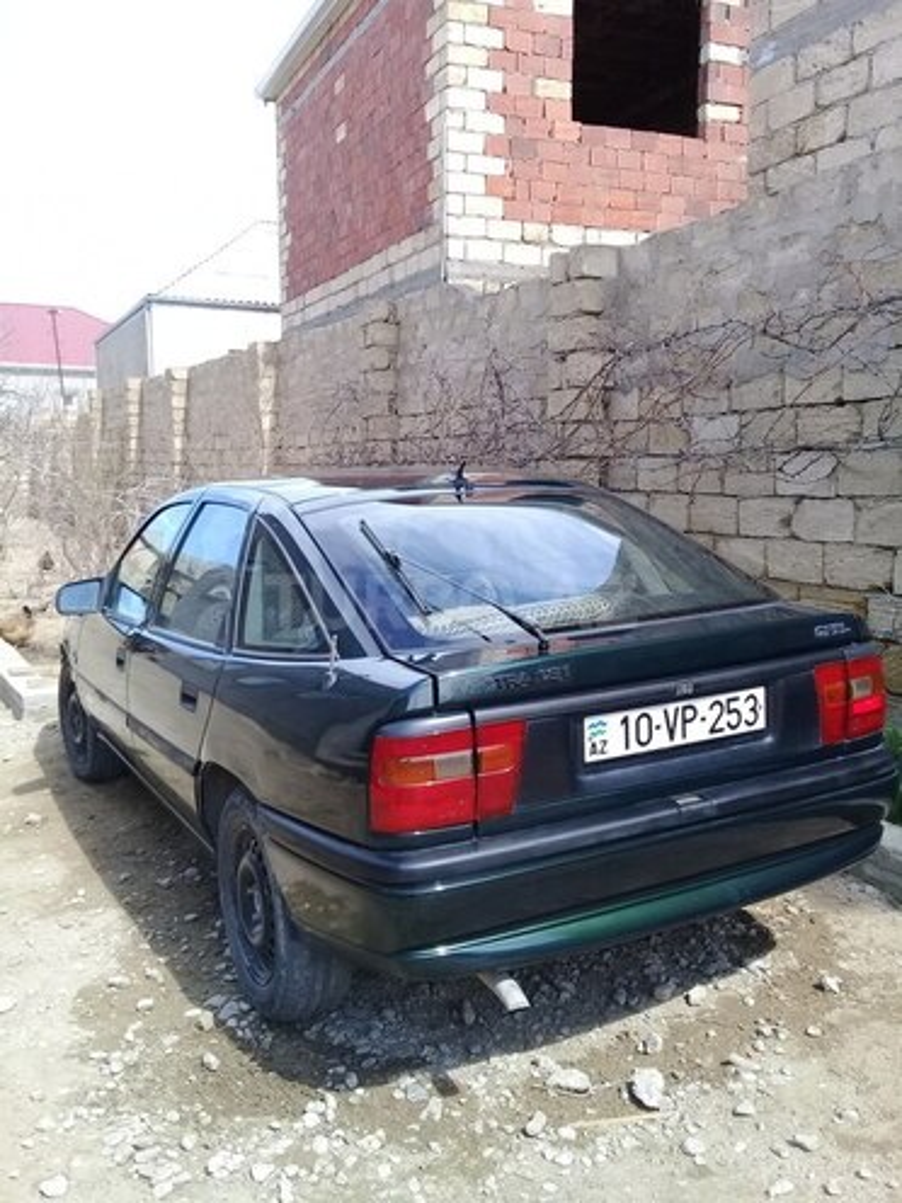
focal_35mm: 31
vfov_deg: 58.4
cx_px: 451
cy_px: 602
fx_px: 1077
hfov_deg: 45.4
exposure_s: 1/344
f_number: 2.2
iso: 50
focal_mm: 3.3
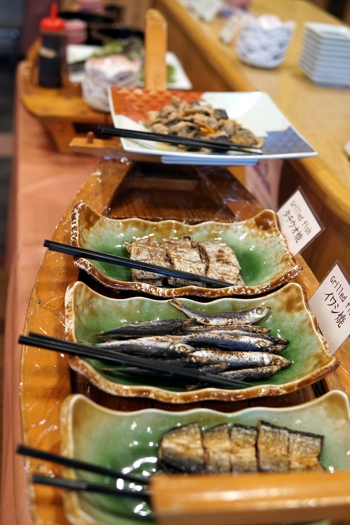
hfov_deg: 29.9
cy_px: 262
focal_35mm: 45
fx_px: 656
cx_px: 175
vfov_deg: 43.6
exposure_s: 1/160
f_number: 2.2
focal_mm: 30
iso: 1600
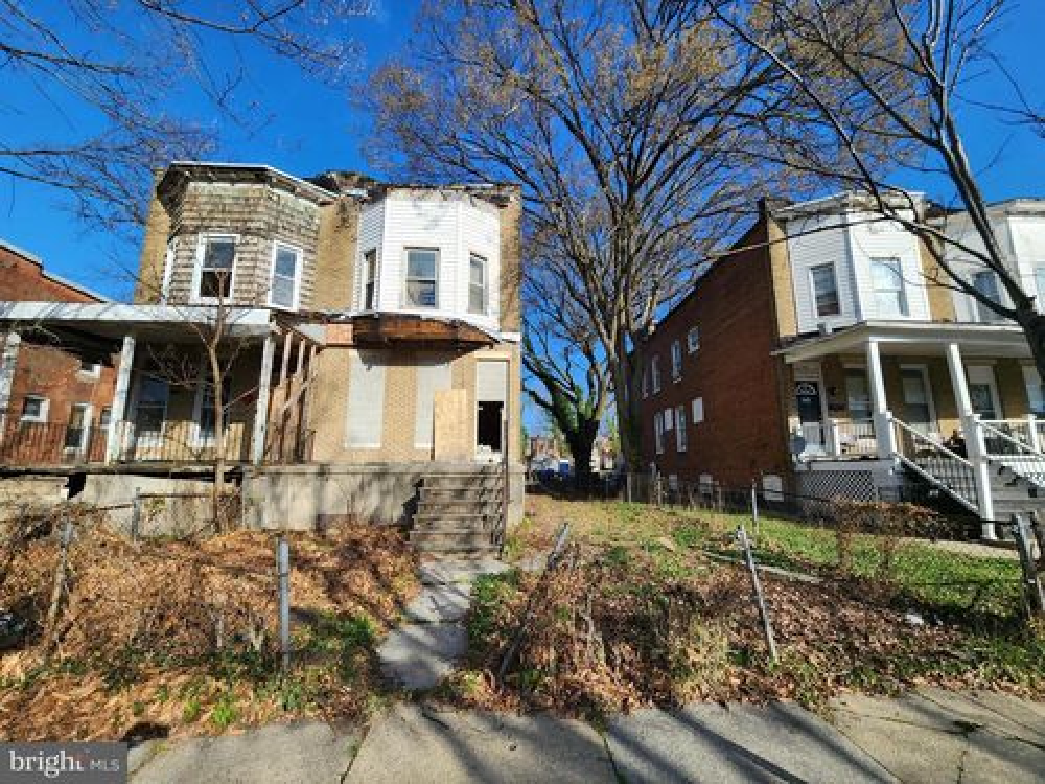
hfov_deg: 106.2
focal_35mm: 13
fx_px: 392
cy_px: 392
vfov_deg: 89.9
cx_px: 522
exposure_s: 1/1677
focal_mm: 2.2
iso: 50
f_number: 2.2
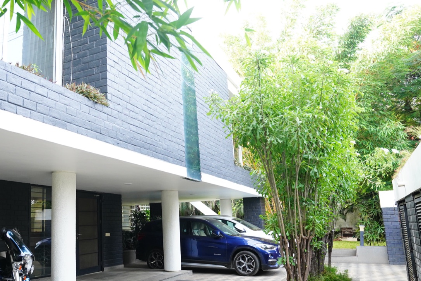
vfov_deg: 41.1
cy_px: 148
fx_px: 374
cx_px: 112
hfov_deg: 56.2
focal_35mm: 32
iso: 1250
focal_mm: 17
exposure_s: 1/200
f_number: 4
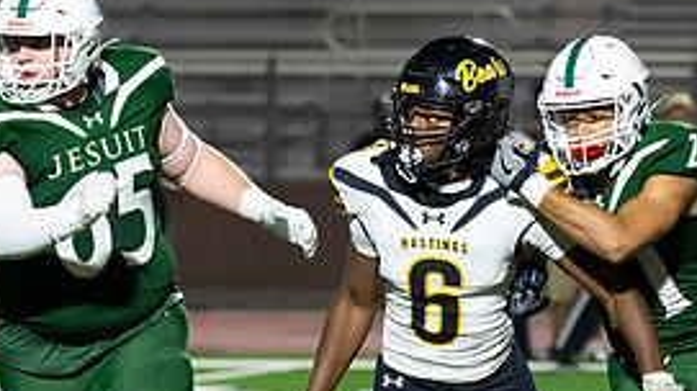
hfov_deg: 4.8
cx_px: 26
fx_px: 8293
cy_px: 228
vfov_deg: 2.7
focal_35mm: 449
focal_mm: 200
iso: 10000
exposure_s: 1/500
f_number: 5.6
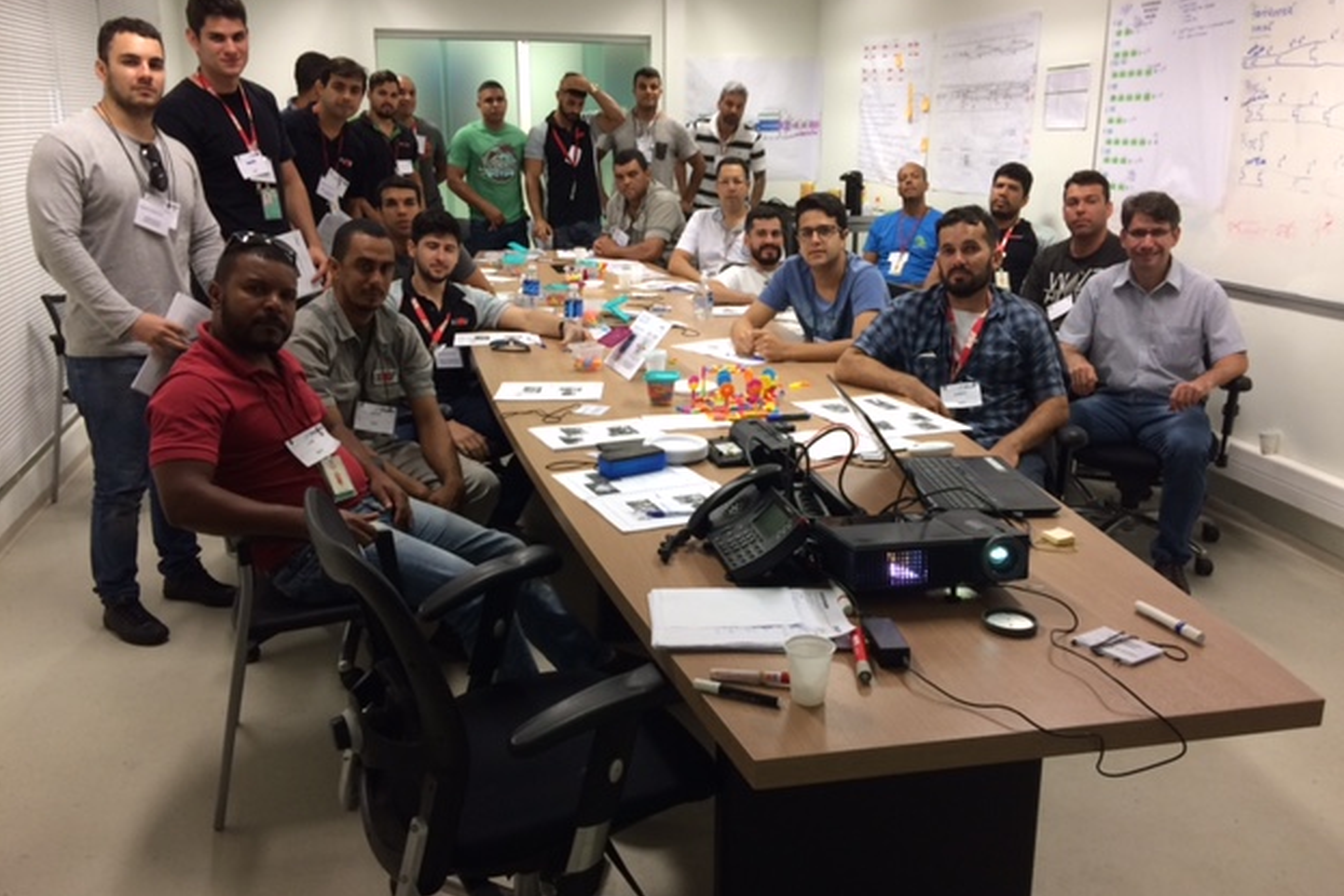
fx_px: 1157
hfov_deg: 60.3
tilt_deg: -17.8
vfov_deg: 42.3
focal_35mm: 31
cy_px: 453
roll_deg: +0.3
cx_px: 688
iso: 80
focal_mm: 4.15
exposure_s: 1/30
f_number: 2.2
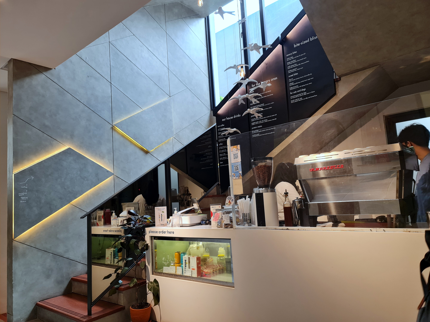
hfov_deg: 69.4
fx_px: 311
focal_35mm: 25
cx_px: 215
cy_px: 161
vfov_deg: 54.9
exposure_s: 1/100
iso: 125
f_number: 1.8
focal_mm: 7
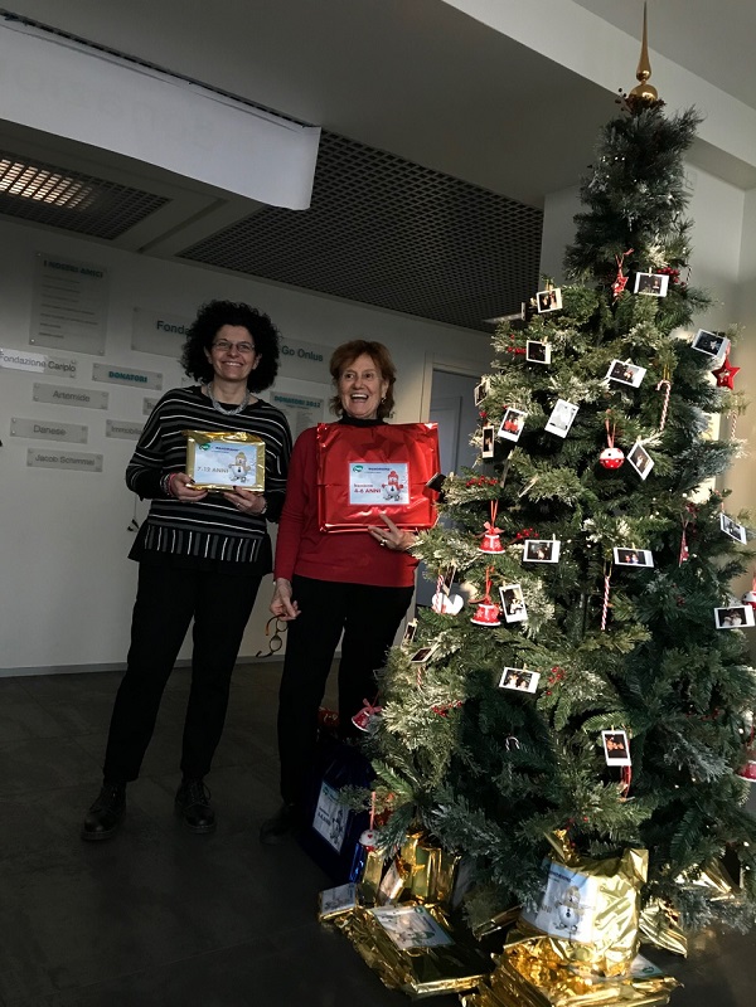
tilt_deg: +1.3
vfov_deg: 63.4
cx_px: 378
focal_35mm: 28
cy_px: 504
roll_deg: -5.5
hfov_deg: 49.7
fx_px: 815
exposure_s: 1/35
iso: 20
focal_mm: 3.99
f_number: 1.8
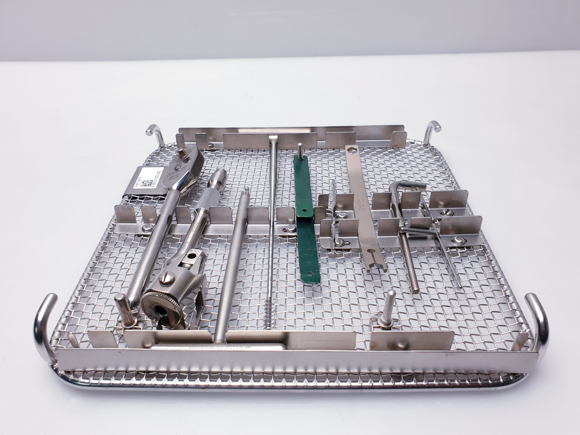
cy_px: 218
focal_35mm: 26
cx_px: 290
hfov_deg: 67.3
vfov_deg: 53.1
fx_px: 436
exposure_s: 1/100
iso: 64
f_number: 2.4
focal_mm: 4.3
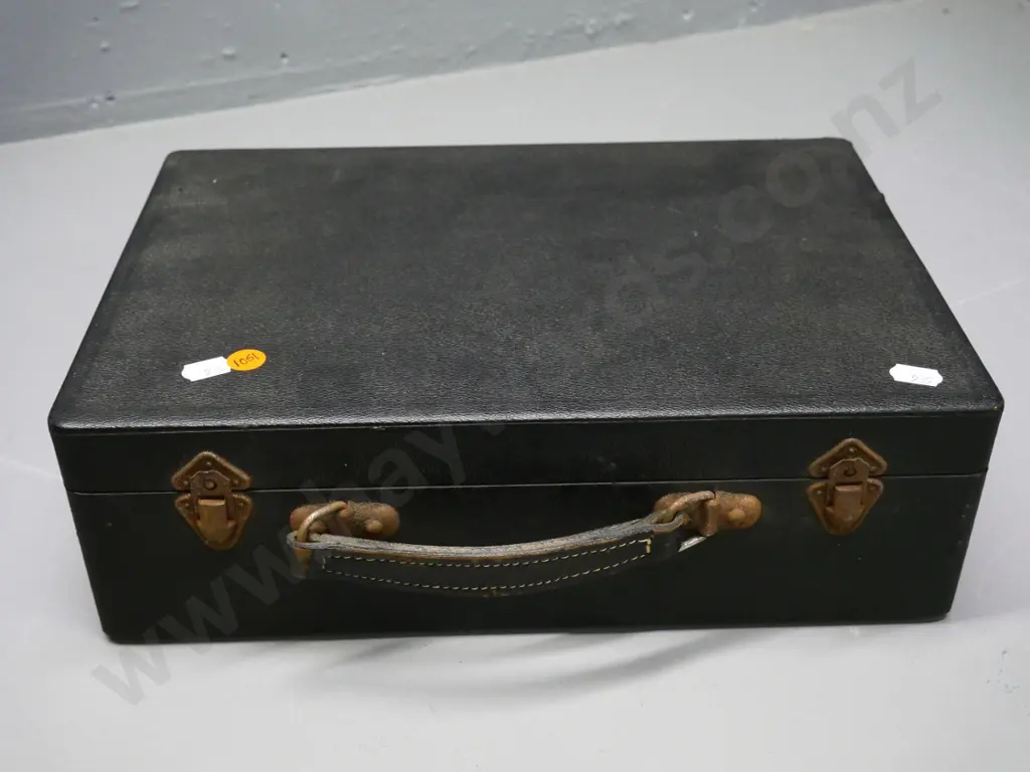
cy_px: 386
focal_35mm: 40
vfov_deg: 36.0
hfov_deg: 46.8
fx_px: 1190
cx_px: 515
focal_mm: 20
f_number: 5.6
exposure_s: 1/160
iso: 3200
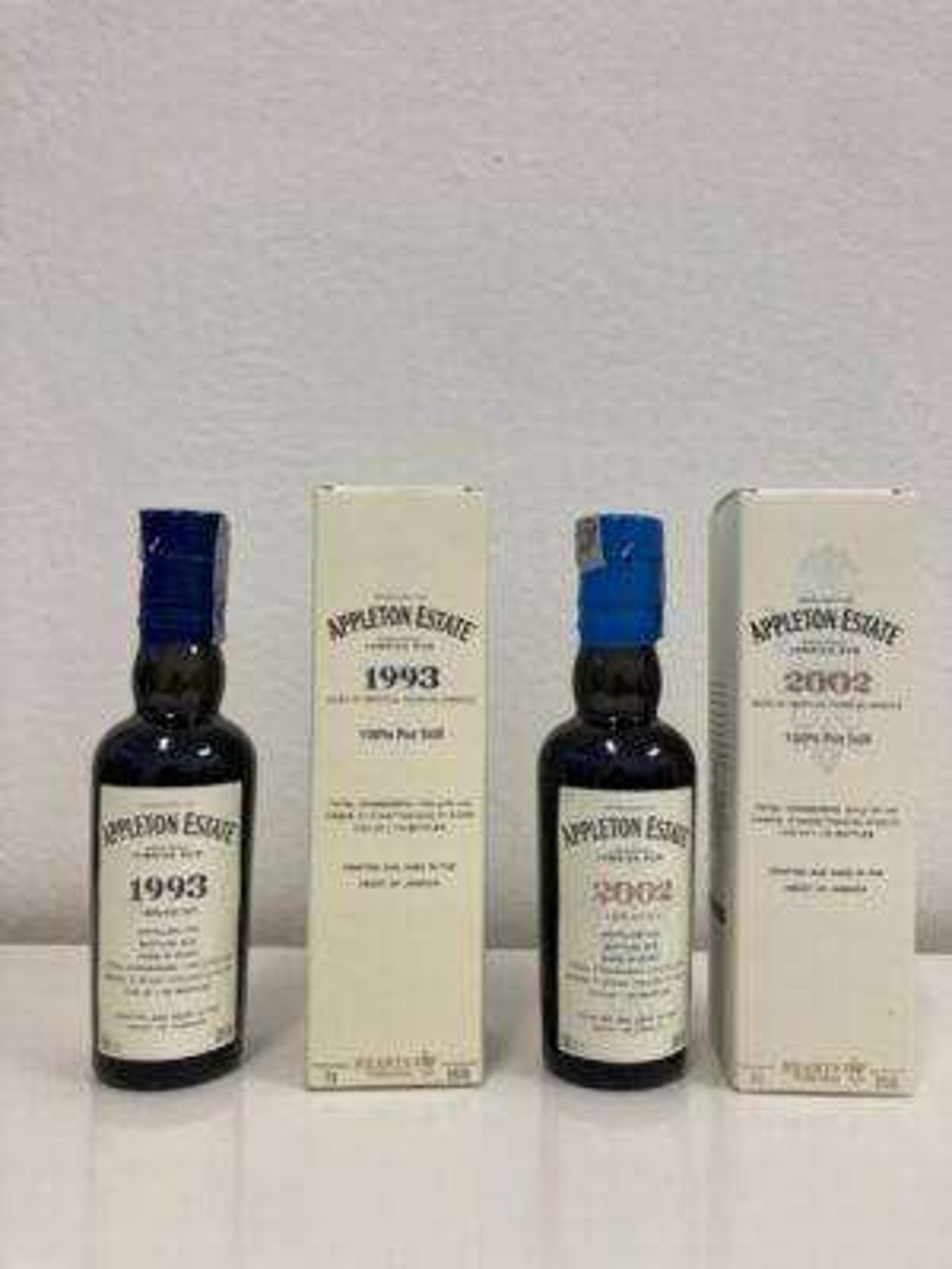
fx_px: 1027
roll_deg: -0.2
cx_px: 476
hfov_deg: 49.7
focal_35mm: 28
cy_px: 634
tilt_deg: +2.0
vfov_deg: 63.4
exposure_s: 1/50
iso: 50
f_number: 1.8
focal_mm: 3.99
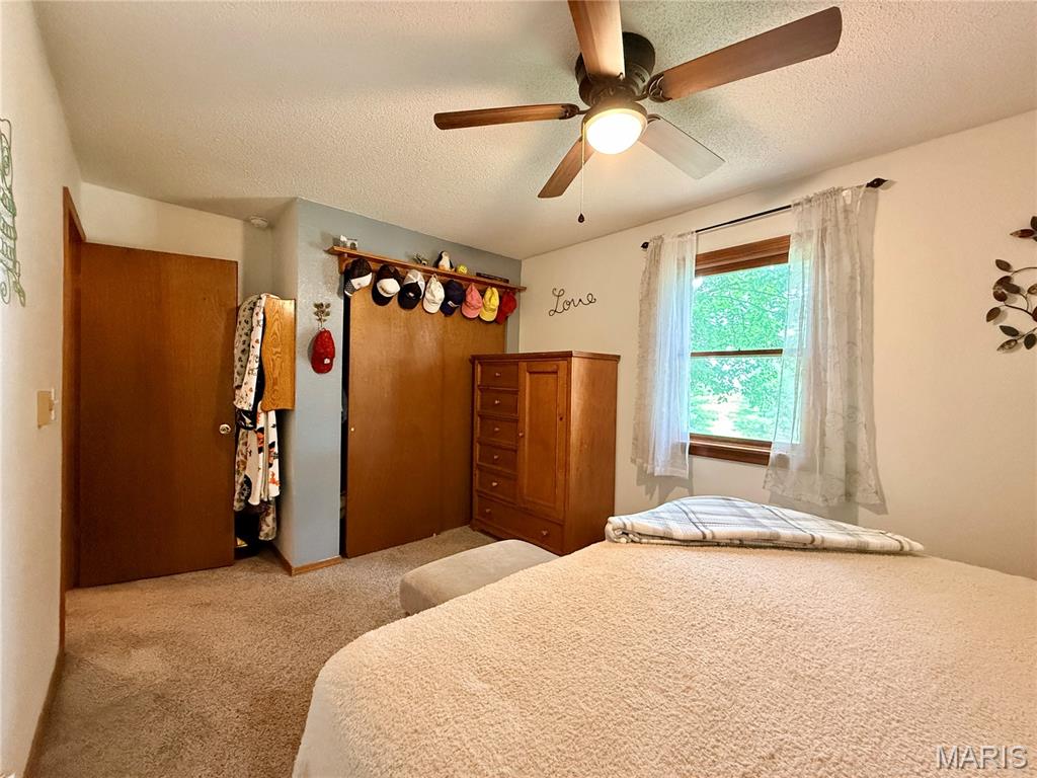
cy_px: 389
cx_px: 518
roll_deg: -1.1
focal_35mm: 14
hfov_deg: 102.1
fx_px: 419
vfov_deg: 85.7
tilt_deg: -1.1
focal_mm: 2.22
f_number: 2.2
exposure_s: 1/60
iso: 640
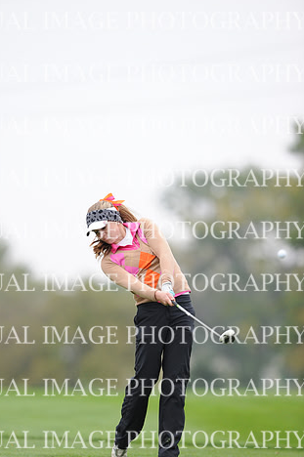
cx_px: 119
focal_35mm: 496
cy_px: 256
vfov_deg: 4.2
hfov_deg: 2.8
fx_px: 6296
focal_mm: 400
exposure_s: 1/2000
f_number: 4
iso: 1600
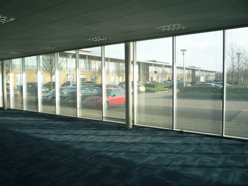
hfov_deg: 60.0
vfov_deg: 46.8
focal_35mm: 30
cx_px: 124
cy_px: 93
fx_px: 215
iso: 100
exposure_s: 1/200
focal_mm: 5.2
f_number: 4
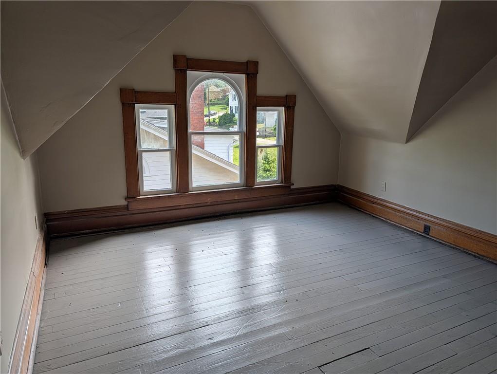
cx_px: 248
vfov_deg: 56.9
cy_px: 187
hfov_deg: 71.5
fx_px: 345
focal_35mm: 24
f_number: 1.68
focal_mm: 6.9
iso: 20
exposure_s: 1/204
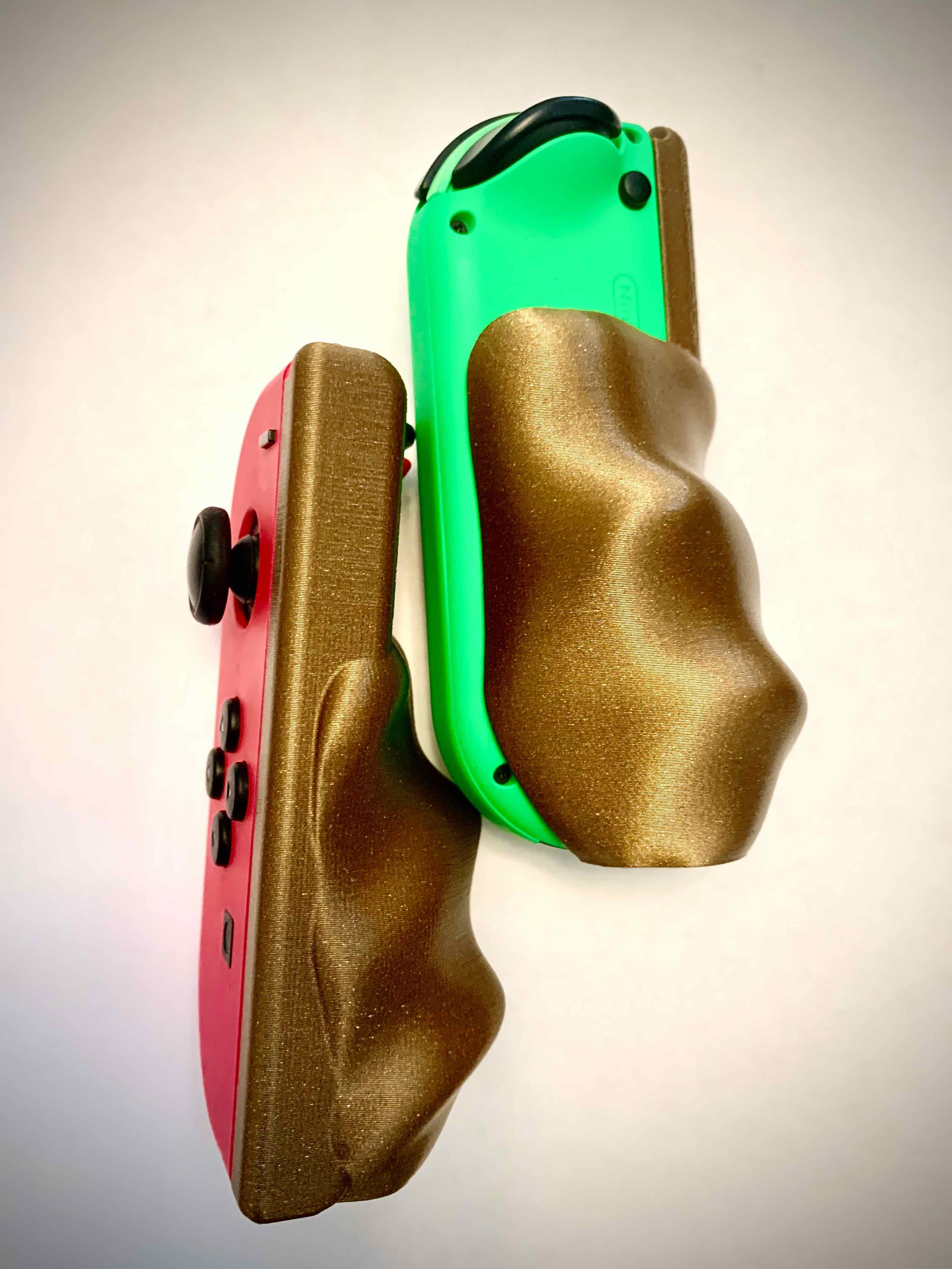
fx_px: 953
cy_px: 634
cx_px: 476
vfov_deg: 67.3
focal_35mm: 26
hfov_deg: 53.1
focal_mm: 4.25
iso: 160
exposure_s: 1/60
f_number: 1.8
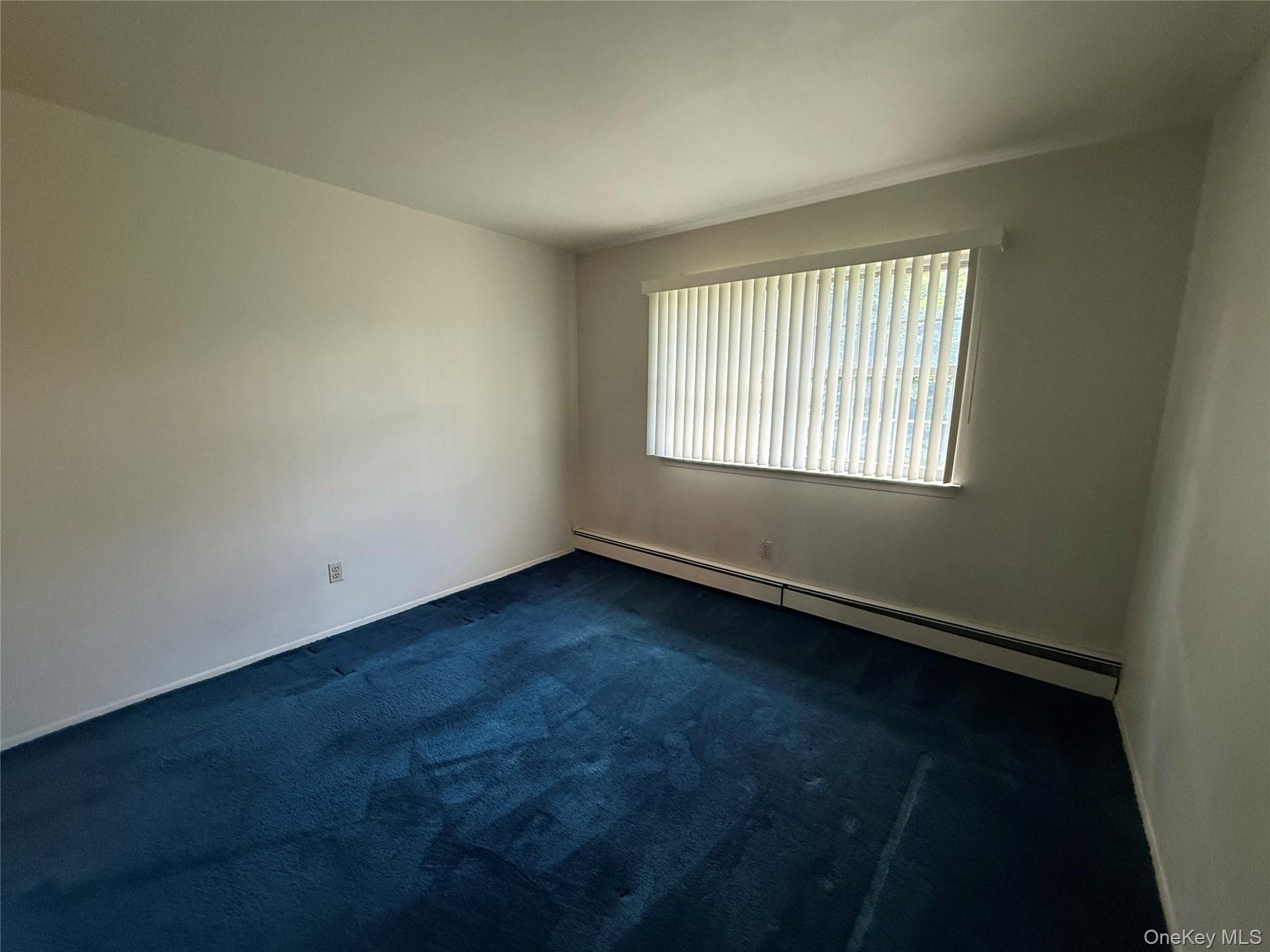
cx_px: 635
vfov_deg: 85.7
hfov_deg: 102.1
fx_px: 514
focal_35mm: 14
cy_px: 476
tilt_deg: -8.9
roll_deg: -0.4
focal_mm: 2.22
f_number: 2.2
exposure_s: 1/60
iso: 200
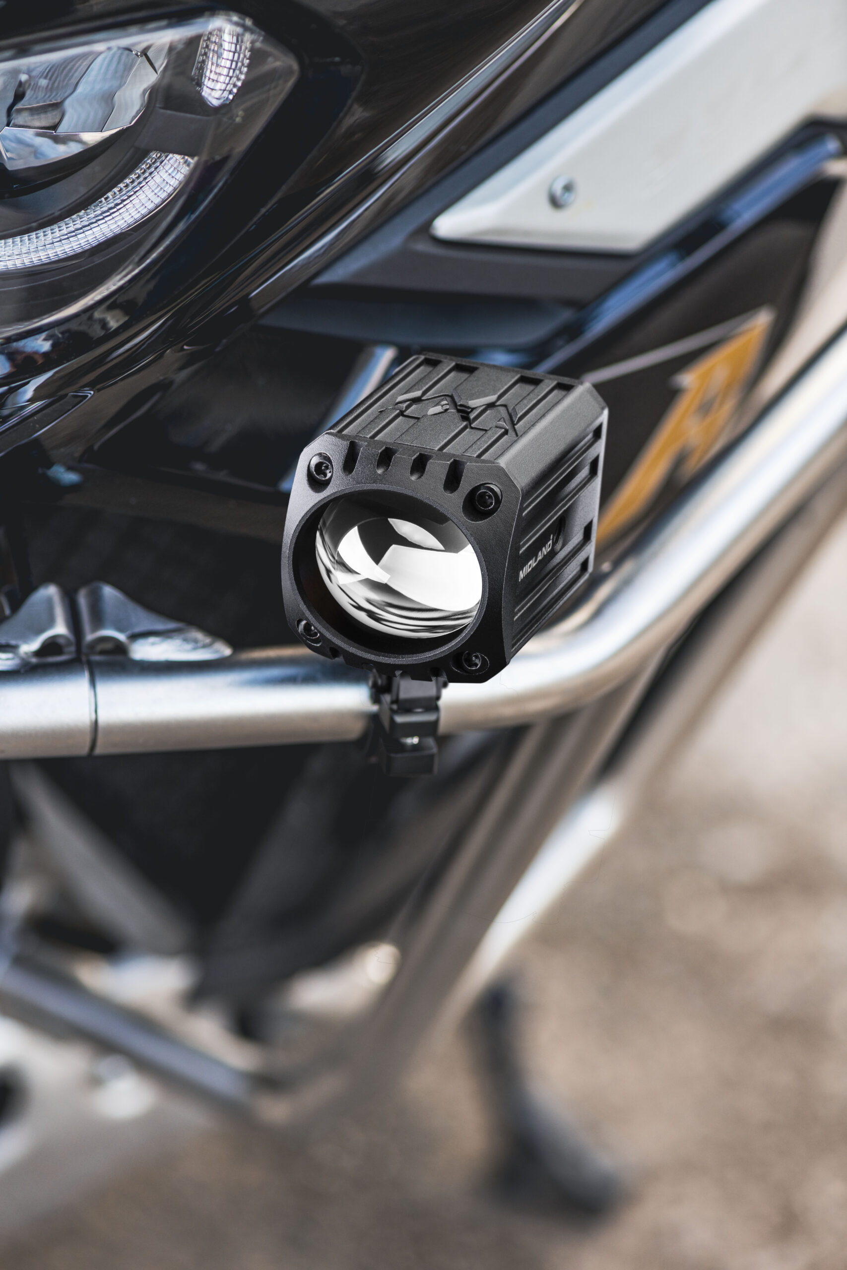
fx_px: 3705
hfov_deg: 13.0
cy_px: 635
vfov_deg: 19.5
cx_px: 424
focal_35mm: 105
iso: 400
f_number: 5
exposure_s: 1/200
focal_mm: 105
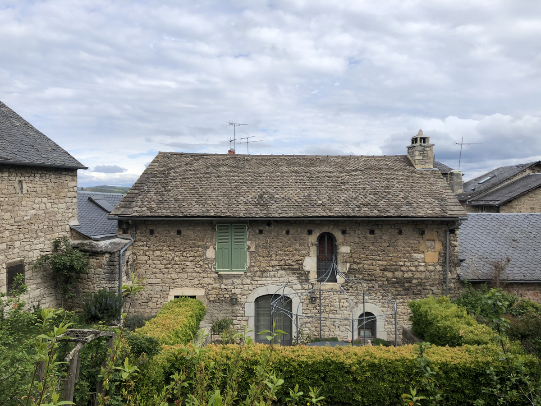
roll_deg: +0.3
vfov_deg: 49.7
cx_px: 270
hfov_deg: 63.4
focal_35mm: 28
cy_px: 203
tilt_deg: -0.9
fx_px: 438
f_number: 1.8
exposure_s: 1/2558
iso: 25
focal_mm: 4
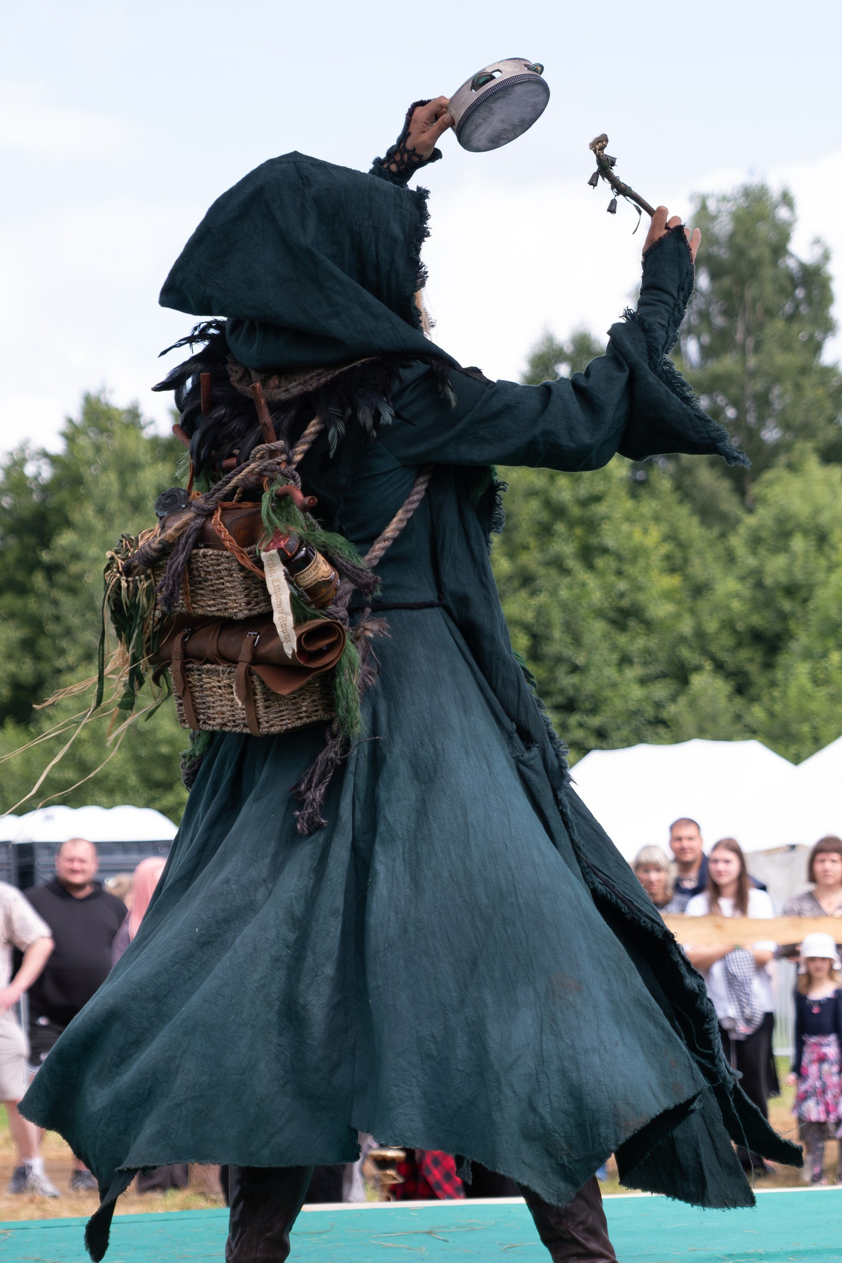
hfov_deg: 11.1
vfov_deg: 16.6
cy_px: 680
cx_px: 366
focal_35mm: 123
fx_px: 4314
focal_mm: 50
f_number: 3.2
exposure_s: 1/1250
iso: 200
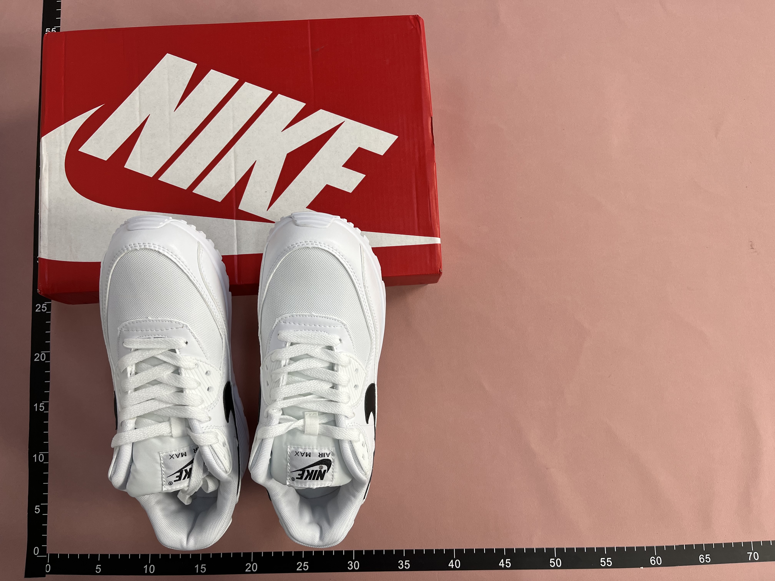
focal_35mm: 26
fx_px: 582
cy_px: 290
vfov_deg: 53.1
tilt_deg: -83.6
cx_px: 388
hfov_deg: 67.3
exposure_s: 1/121
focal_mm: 5.1
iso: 64
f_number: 1.6
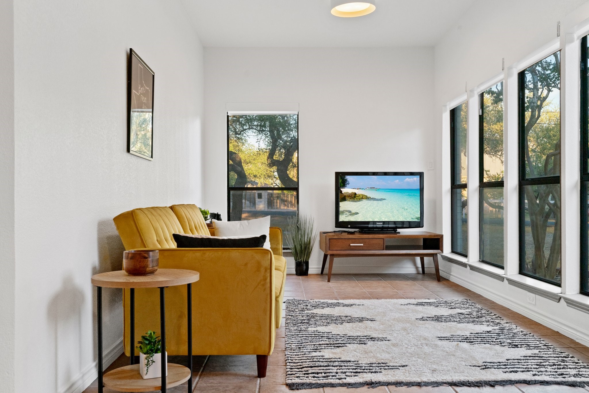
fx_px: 573
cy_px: 196
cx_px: 294
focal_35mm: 35
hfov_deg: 54.4
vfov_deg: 37.9
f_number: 8
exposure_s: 1/40
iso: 2500
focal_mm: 35
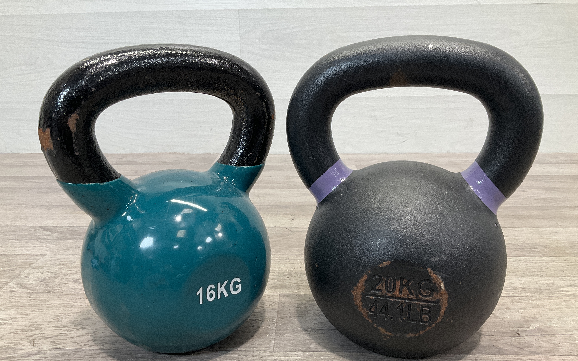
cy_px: 204
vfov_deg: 40.5
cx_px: 289
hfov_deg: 61.2
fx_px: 488
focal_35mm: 31
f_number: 1.8
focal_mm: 3
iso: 64
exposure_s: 1/100
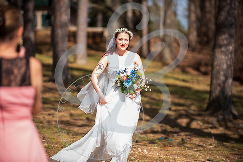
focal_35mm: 171
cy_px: 81
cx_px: 121
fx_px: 1154
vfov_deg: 8.0
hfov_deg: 12.0
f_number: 2.8
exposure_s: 1/640
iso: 100
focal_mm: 170
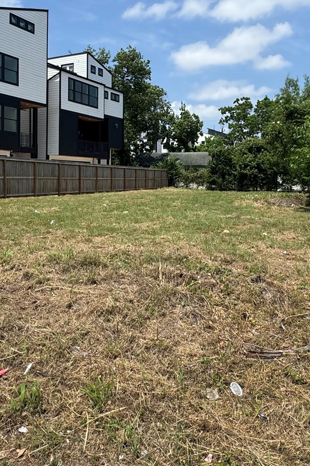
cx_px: 178
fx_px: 413
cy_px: 178
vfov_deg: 58.1
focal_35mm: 32
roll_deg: +0.0
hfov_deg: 41.0
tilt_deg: -0.2
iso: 50
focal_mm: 2.22
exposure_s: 1/2273
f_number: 2.2
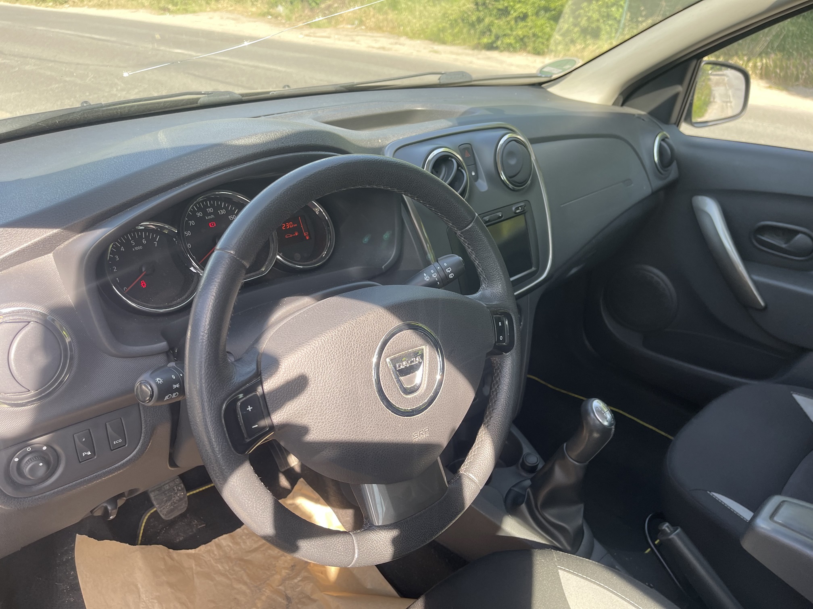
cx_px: 406
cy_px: 304
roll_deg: -1.2
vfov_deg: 54.9
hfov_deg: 69.4
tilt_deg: -26.1
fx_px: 587
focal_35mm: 25
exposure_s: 1/155
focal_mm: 5.1
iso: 32
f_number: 1.6
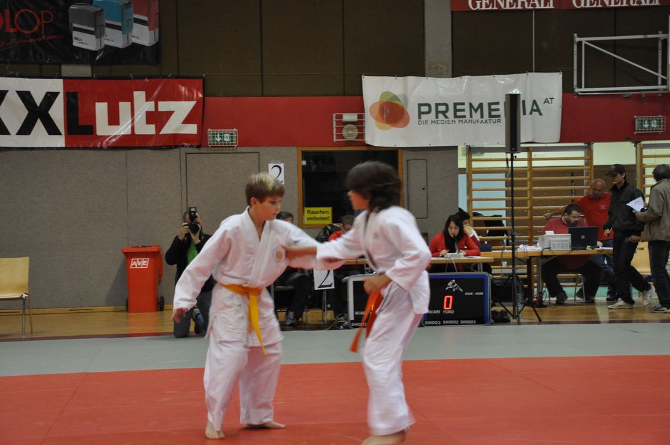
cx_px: 335
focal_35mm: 68
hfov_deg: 29.9
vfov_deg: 20.1
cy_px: 222
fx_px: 1255
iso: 1600
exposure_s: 1/60
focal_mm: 45
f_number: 4.8
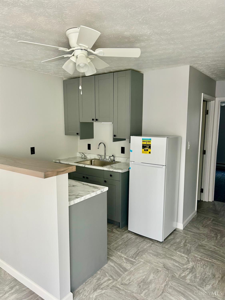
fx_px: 225
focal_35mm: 26
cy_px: 150
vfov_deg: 67.3
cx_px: 112
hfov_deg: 53.1
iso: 125
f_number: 1.5
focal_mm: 5.7
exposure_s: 1/92
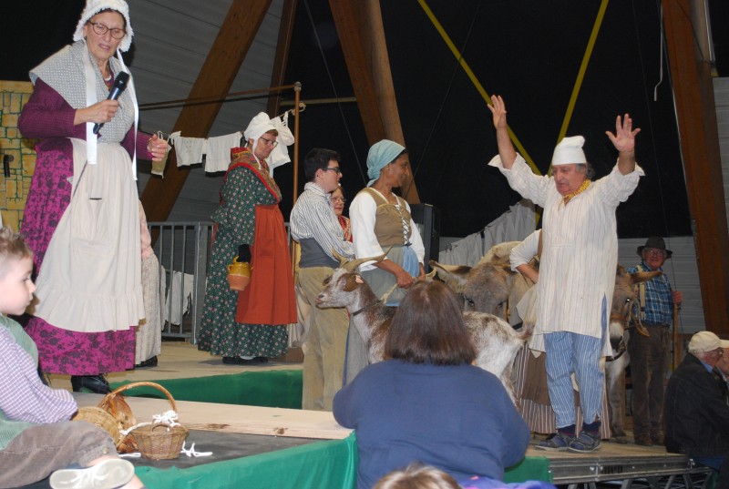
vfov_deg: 25.9
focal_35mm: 52
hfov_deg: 37.8
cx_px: 364
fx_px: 1065
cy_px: 244
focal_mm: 35
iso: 720
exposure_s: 1/60
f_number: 5.3
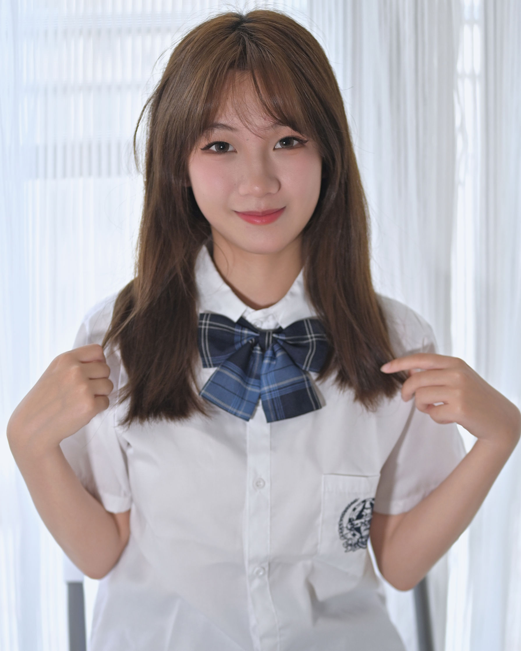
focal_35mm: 85
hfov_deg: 18.1
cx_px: 260
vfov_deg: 22.5
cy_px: 373
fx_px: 1639
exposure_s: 1/100
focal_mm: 50
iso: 500
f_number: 1.8
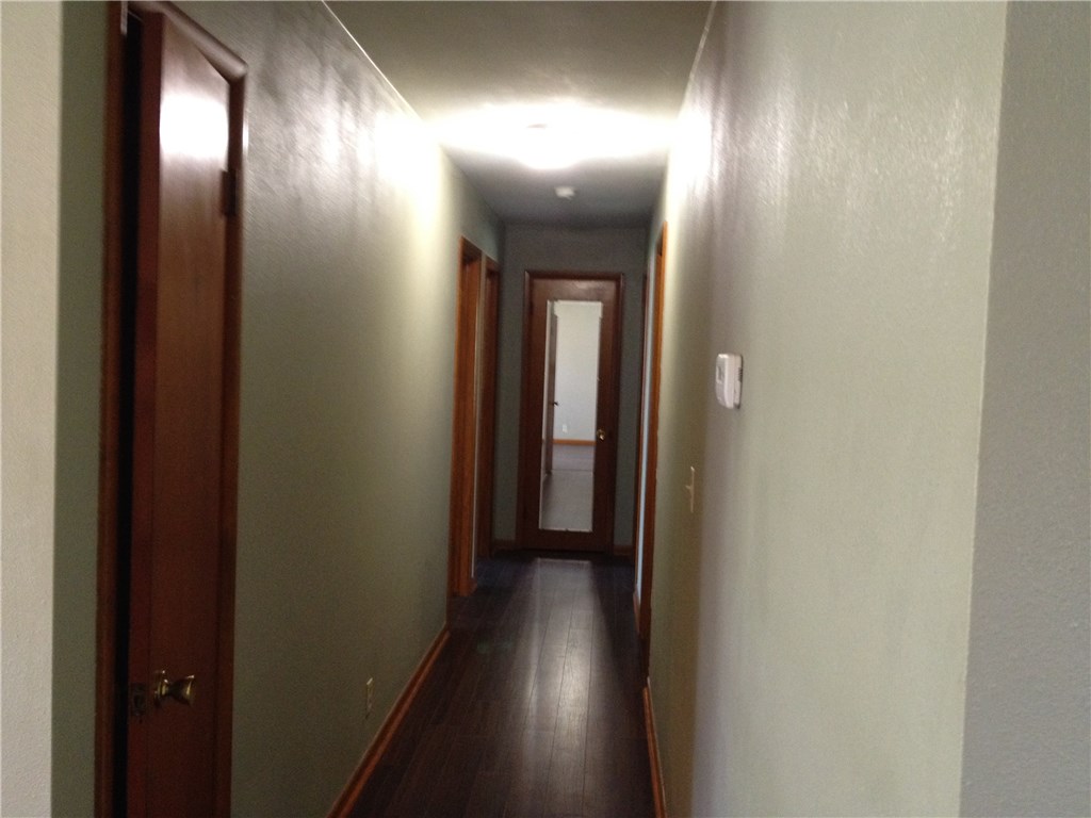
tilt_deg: -5.7
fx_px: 1103
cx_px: 546
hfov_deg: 52.6
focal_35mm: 35
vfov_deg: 40.7
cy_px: 409
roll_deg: -2.2
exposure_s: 1/20
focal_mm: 4.28
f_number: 2.4
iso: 250
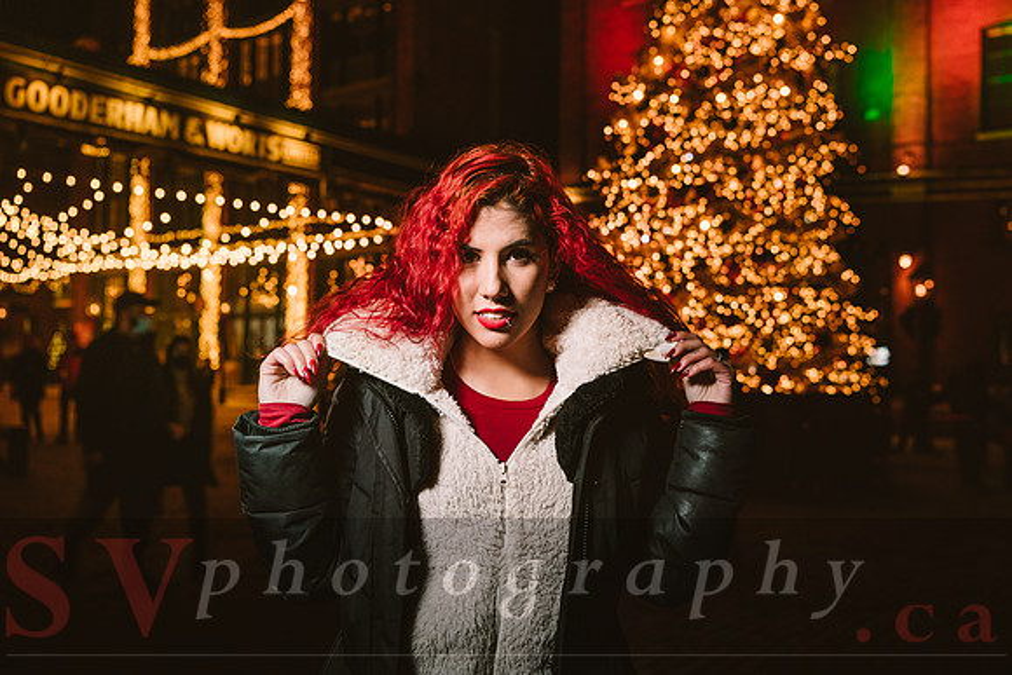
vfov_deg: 36.3
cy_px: 338
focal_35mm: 37
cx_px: 520
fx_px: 1031
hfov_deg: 52.3
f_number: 3.5
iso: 400
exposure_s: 1/40
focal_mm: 35
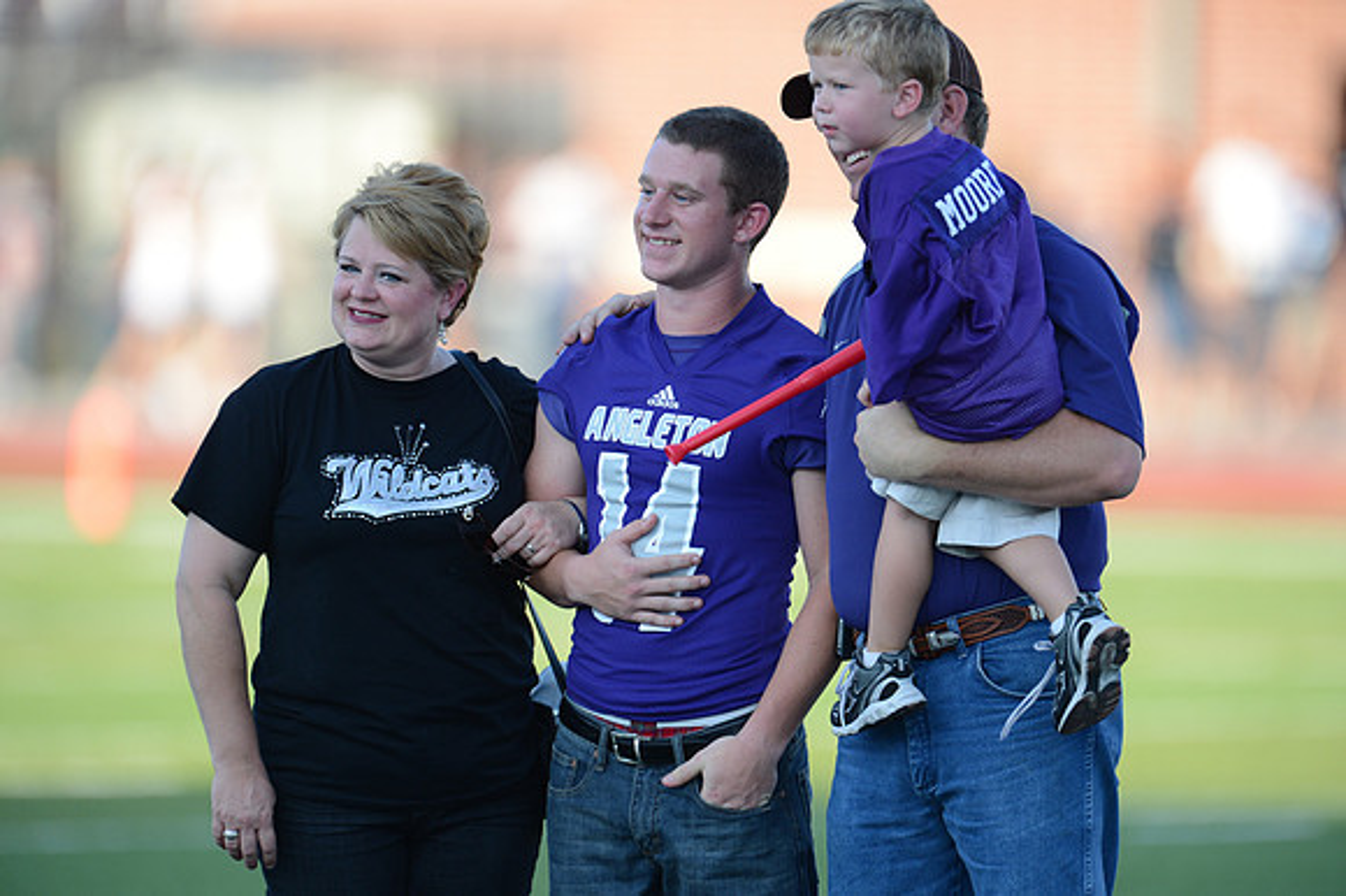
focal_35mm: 550
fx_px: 20551
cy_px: 448
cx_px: 673
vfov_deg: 2.5
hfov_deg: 3.8
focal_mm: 550
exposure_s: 1/1600
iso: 800
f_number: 4
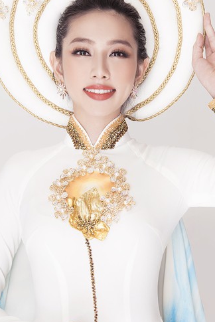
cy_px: 143
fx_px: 948
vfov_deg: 19.3
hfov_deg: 12.9
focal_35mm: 106
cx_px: 121
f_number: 4
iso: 125
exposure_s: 1/100
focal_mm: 52
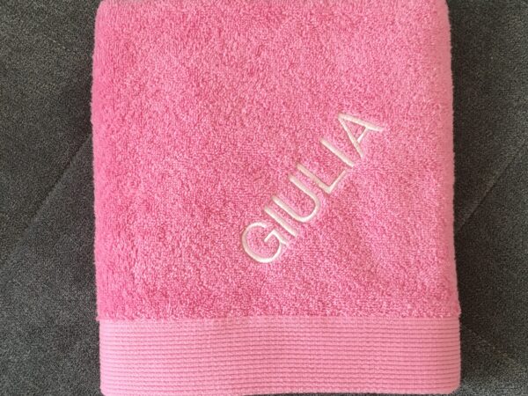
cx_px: 264
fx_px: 442
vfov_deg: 48.2
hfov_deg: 61.7
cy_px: 198
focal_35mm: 29
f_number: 2.2
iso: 80
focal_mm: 4.15
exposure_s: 1/33
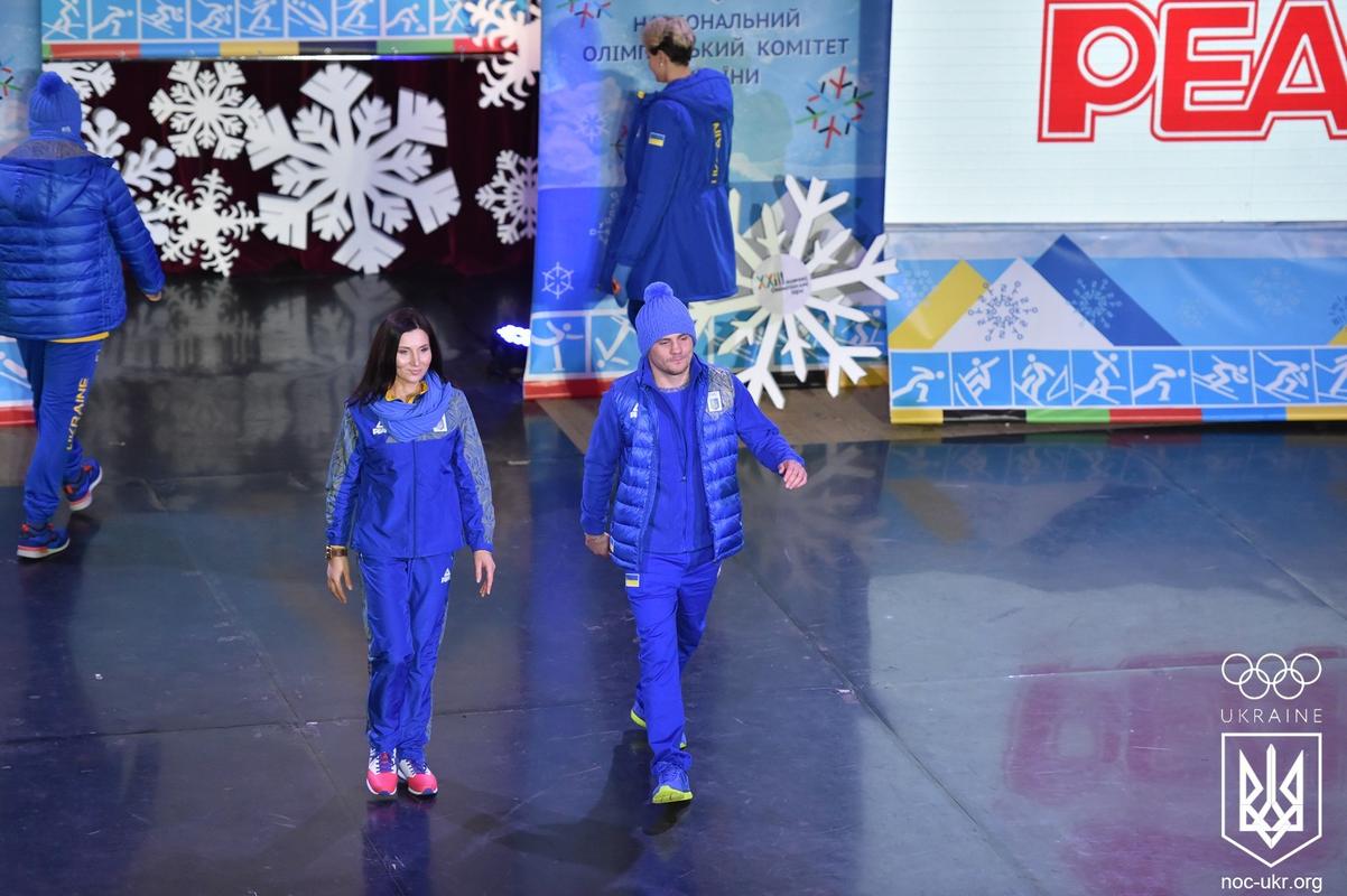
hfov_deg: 13.3
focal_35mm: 155
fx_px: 5796
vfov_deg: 8.8
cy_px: 448
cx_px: 674
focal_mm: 155
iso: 3200
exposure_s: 1/1000
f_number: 2.8
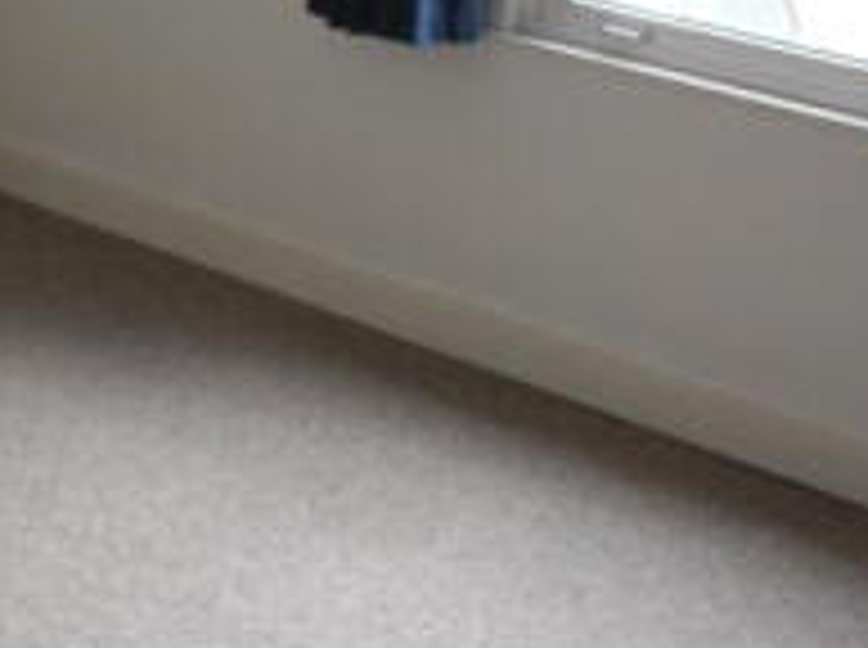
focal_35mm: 106
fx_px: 2653
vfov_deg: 13.8
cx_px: 151
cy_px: 34
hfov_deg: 18.4
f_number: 3.5
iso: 160
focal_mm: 6.3
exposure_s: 1/45
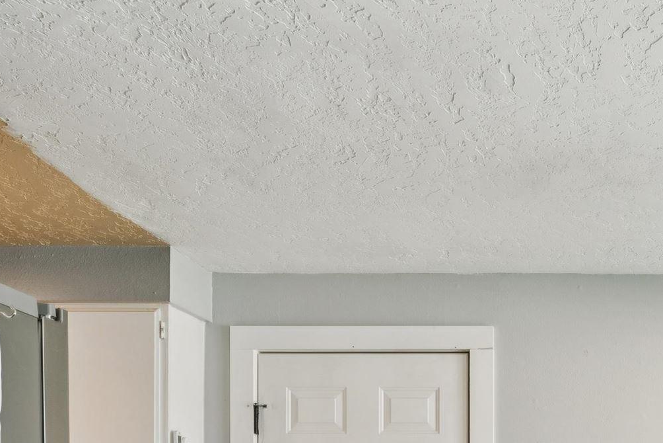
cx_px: 635
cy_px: 559
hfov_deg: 34.9
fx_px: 969
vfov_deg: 23.1
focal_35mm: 53
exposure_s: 1/6
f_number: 13
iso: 400
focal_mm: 17.2
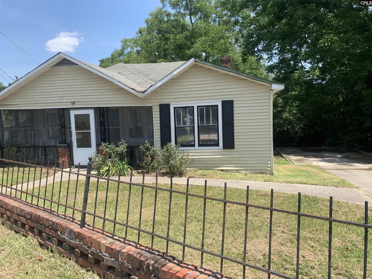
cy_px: 140
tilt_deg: -6.9
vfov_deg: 53.1
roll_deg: +1.4
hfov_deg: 67.3
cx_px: 186
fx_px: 279
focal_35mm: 26
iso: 25
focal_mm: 4.25
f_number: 1.8
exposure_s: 1/1220
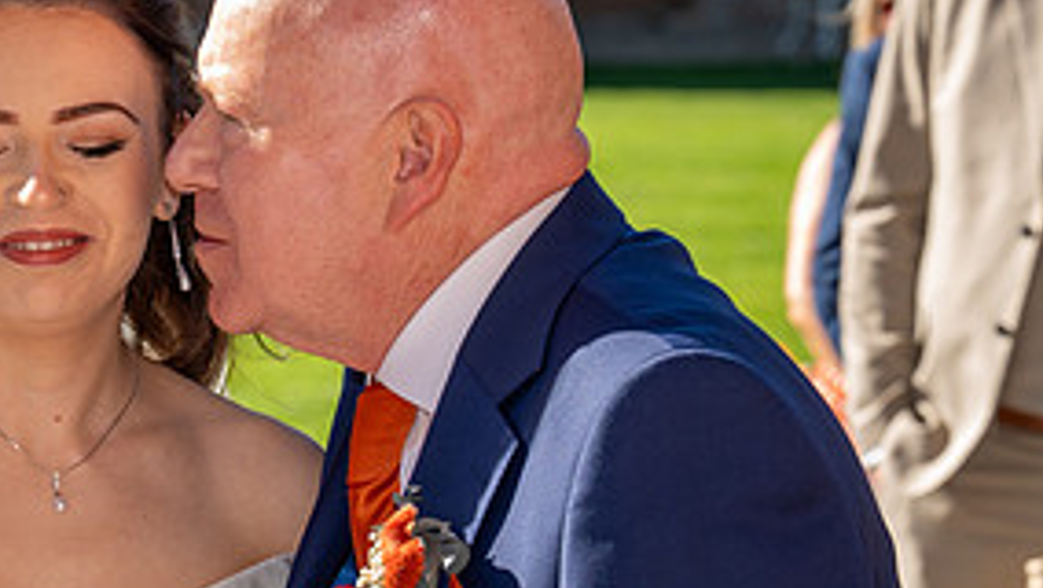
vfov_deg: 5.2
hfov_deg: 9.2
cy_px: 388
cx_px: 186
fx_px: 6446
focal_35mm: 233
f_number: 5
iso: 80
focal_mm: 70
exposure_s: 1/200
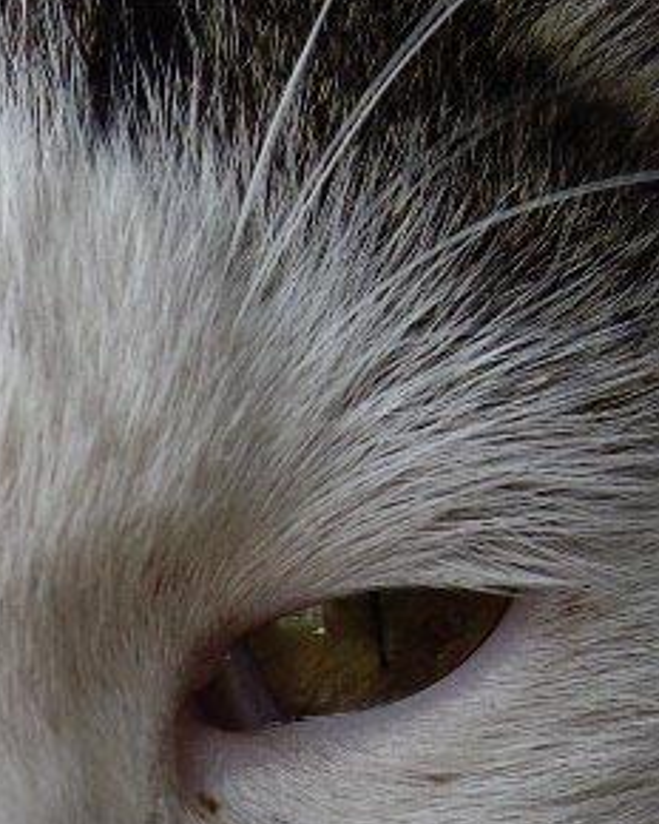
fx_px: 3194
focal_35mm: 131
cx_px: -156
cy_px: 898
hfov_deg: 11.5
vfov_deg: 14.4
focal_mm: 7.9
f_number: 2.8
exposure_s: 1/125
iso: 64
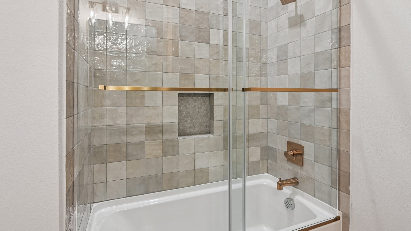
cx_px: 207
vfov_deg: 58.0
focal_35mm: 19
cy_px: 95
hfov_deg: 89.6
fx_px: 207
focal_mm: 18
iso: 400
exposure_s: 1/10
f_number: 8
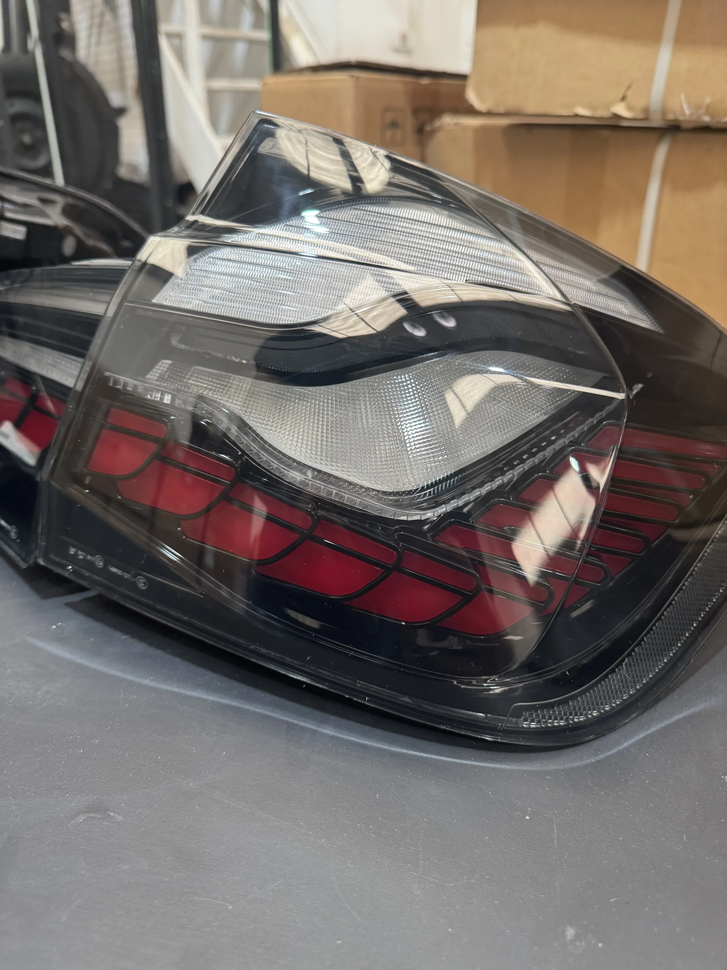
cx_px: 364
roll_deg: +0.4
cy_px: 485
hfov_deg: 56.8
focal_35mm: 24
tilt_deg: -26.3
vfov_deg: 71.6
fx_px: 672
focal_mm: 6.8
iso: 250
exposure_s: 1/60
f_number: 1.8
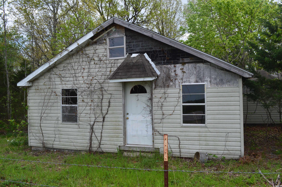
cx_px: 141
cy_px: 94
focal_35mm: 27
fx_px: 211
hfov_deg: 67.4
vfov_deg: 47.8
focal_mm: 18
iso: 400
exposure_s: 1/250
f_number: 10
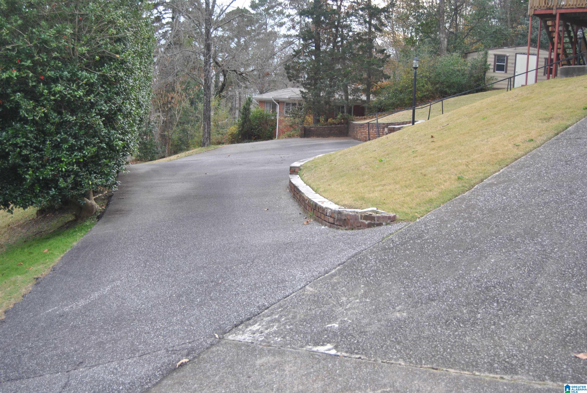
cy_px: 196
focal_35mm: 42
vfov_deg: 32.0
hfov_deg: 46.4
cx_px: 294
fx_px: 686
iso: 200
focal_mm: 28
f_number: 4
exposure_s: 1/40
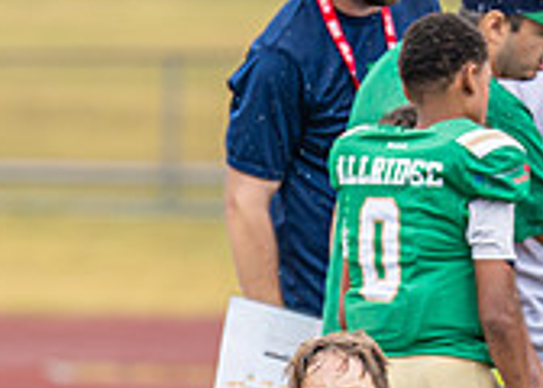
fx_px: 13710
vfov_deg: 1.6
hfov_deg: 2.3
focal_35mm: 889
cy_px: 507
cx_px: 318
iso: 320
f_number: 2.8
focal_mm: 200
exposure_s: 1/1000
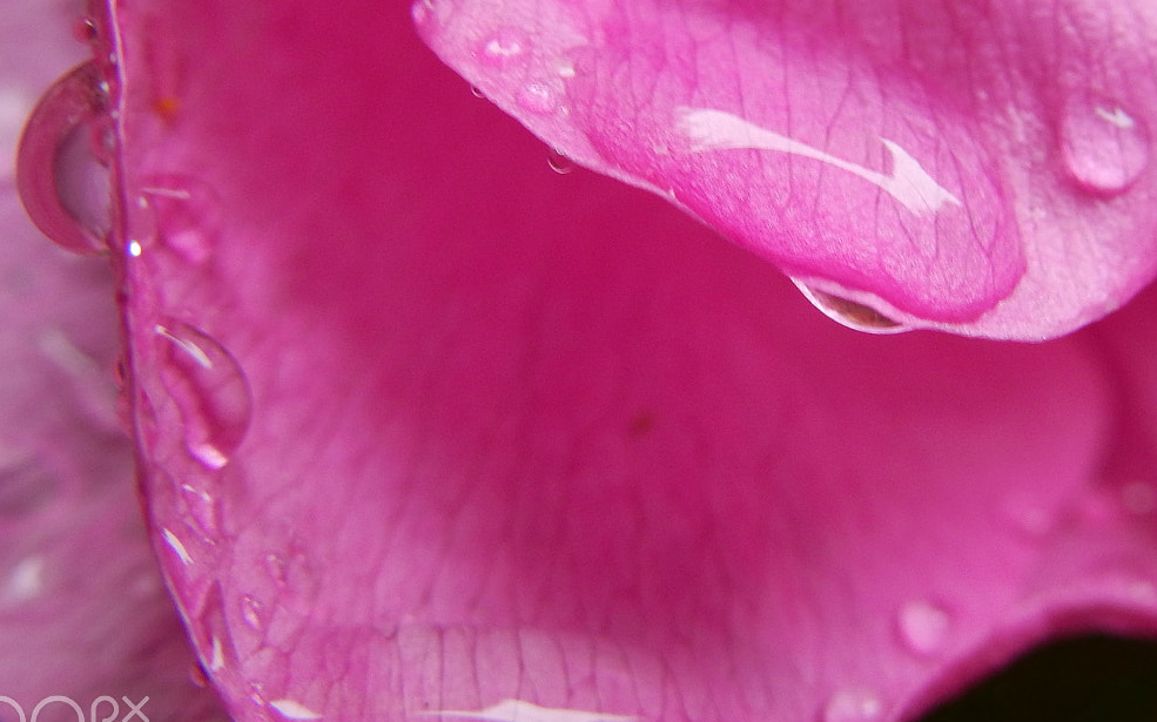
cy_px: 173
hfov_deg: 32.6
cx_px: 798
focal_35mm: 62
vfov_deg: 20.8
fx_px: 1954
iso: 125
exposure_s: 1/50
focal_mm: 6.4
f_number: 4
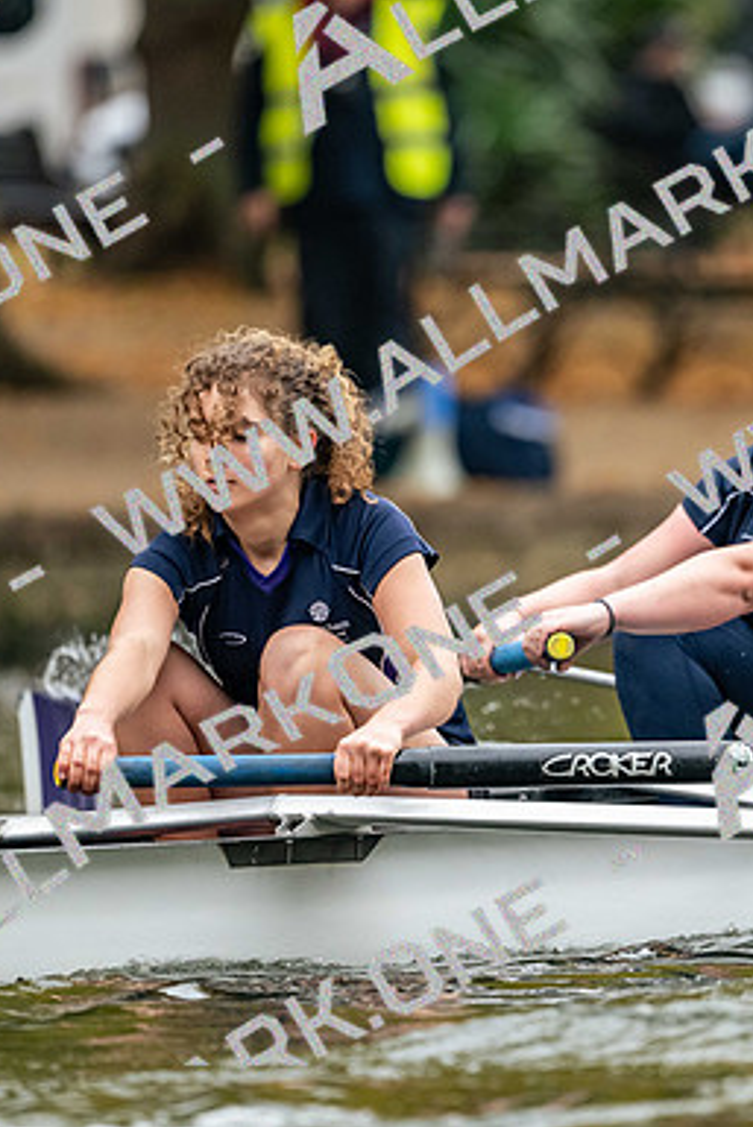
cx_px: 454
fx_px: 18901
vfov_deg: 3.4
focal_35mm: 603
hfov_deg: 2.3
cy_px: 564
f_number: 4.5
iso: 2800
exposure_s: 1/2500
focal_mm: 400
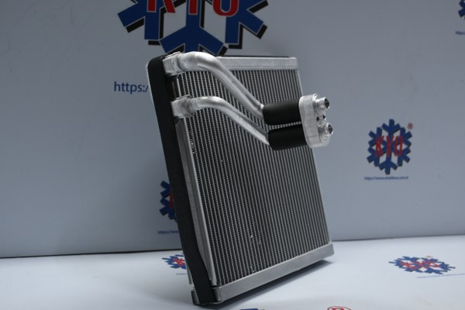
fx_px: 756
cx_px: 232
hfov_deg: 34.2
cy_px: 155
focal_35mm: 58
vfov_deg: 23.2
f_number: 5.6
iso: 720
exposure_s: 1/60
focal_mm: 39
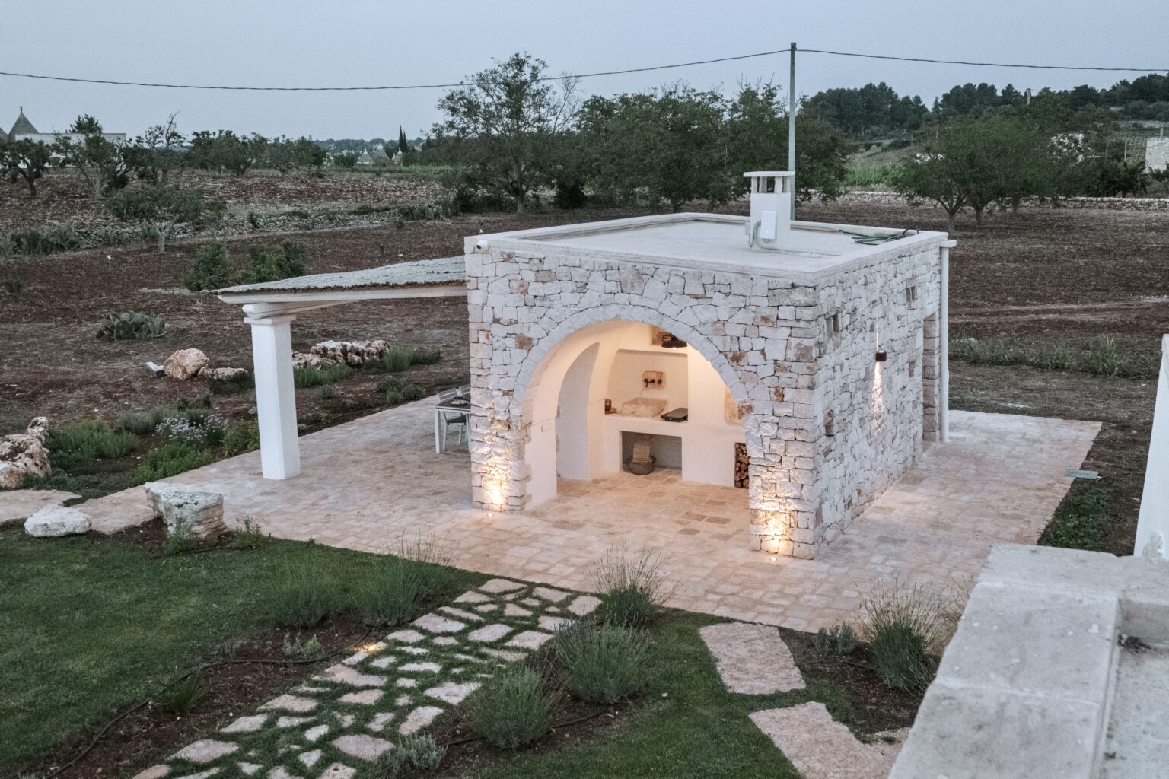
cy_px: 390
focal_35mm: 36
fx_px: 1169
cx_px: 584
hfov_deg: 53.1
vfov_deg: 36.9
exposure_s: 1/320
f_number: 4
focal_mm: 24
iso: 8000
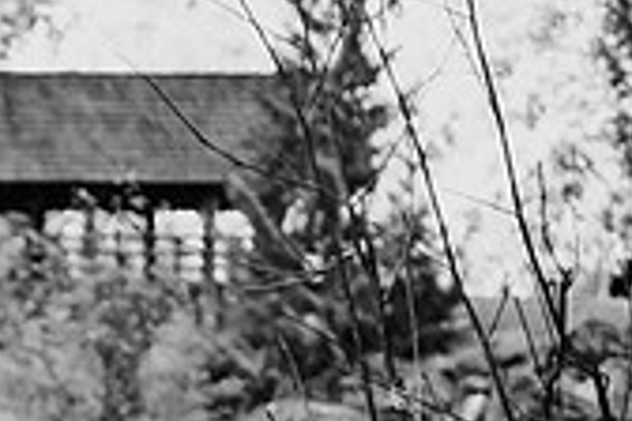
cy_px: 669
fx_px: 2159
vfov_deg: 10.7
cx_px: -403
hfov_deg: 15.0
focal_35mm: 123
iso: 400
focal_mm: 35
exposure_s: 1/500
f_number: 1.8
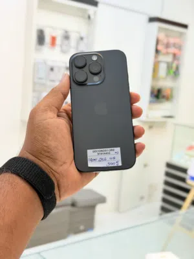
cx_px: 97
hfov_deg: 30.3
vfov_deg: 39.7
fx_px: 359
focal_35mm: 48
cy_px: 130
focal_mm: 6.76
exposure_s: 1/145
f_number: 1.78
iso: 50
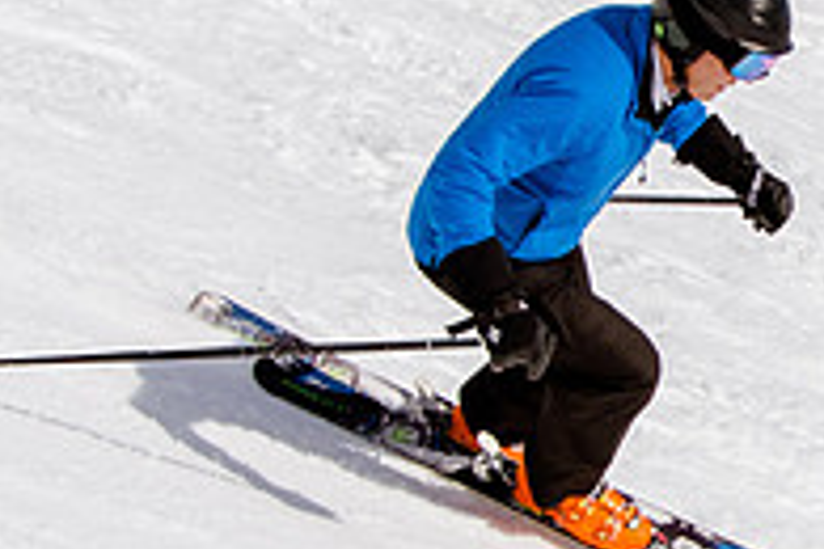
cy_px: 266
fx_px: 4440
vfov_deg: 7.1
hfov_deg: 10.4
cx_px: 1002
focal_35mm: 194
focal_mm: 32
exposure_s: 1/2000
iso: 200
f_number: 8
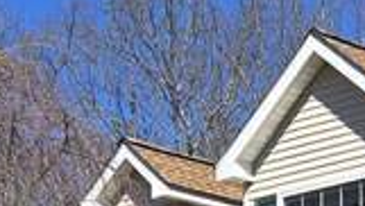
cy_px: 355
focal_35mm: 199
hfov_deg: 10.8
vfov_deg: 6.0
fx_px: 1928
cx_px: 315
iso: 25
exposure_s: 1/2032
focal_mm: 5.4
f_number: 1.8
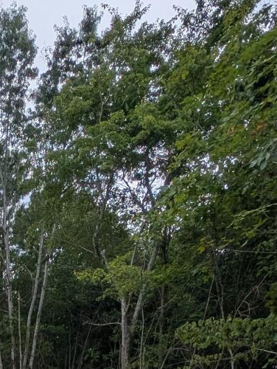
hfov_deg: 26.2
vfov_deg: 29.7
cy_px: 506
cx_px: -74
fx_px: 511
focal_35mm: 48
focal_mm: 2.23
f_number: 1.95
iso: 41
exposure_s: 1/2058
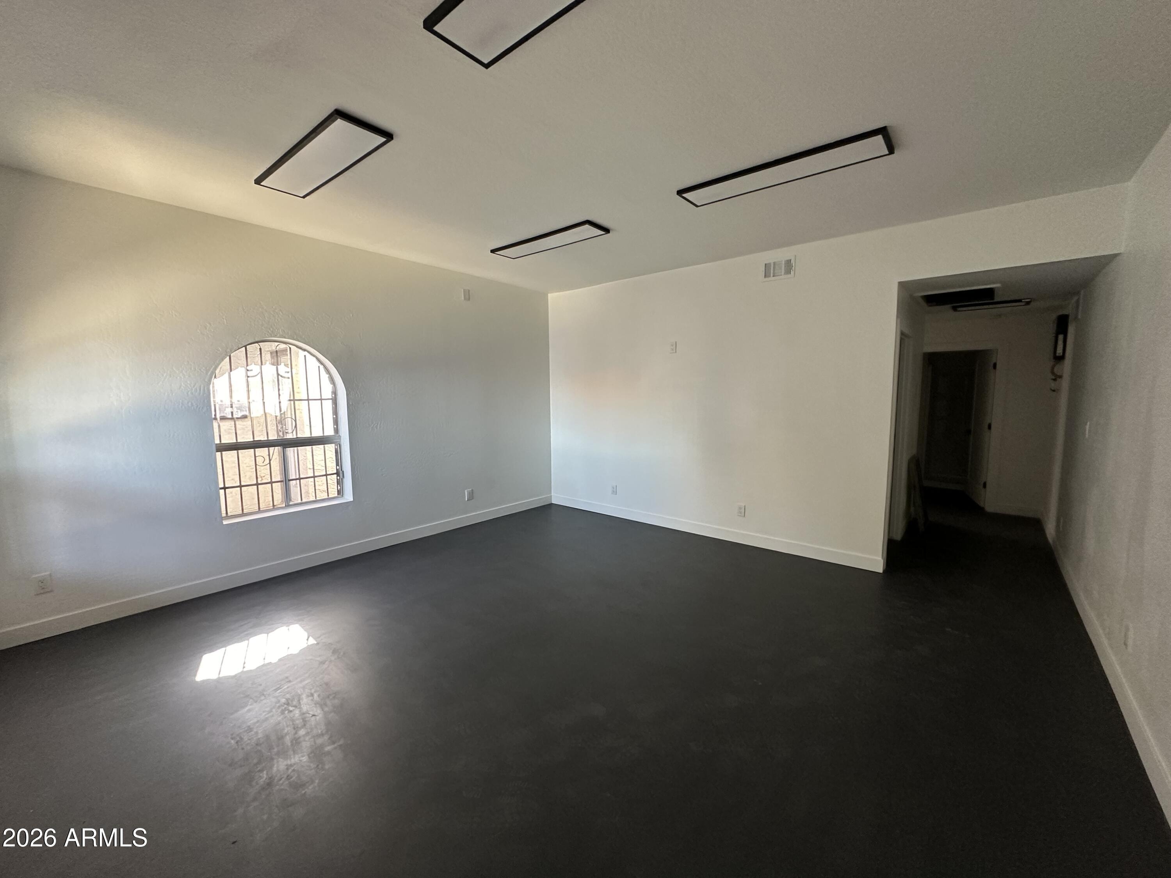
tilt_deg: -5.1
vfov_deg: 85.7
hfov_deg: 102.1
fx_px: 474
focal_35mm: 14
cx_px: 586
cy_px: 439
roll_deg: +0.2
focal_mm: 2.22
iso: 320
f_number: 2.2
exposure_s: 1/83
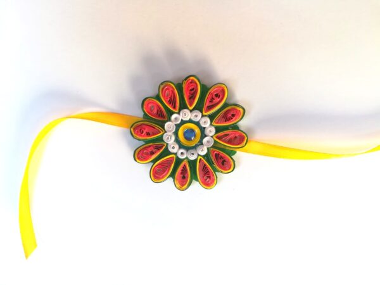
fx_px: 285
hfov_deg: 67.3
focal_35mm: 26
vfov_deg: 53.1
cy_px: 142
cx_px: 190
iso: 125
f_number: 2.2
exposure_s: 1/33.3
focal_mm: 3.83
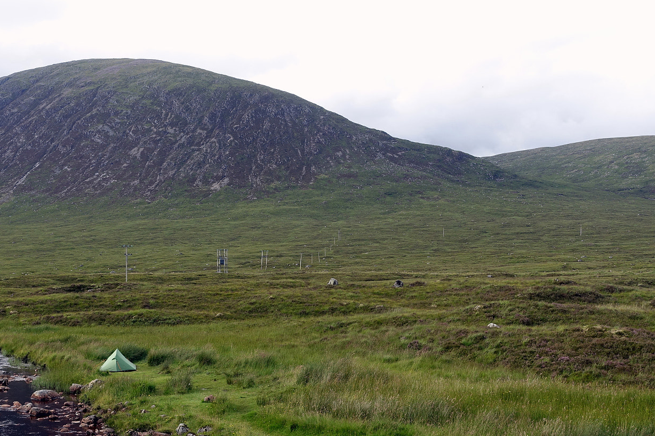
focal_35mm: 43
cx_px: 254
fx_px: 782
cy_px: 228
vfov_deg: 31.2
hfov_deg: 45.1
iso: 125
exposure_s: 1/125
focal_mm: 12.06
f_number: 5.6
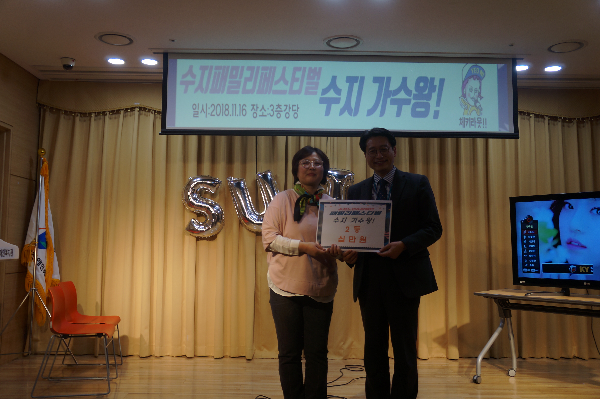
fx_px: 574
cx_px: 300
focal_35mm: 34
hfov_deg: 55.2
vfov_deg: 38.3
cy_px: 200
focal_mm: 23
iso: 200
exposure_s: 1/80
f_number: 4
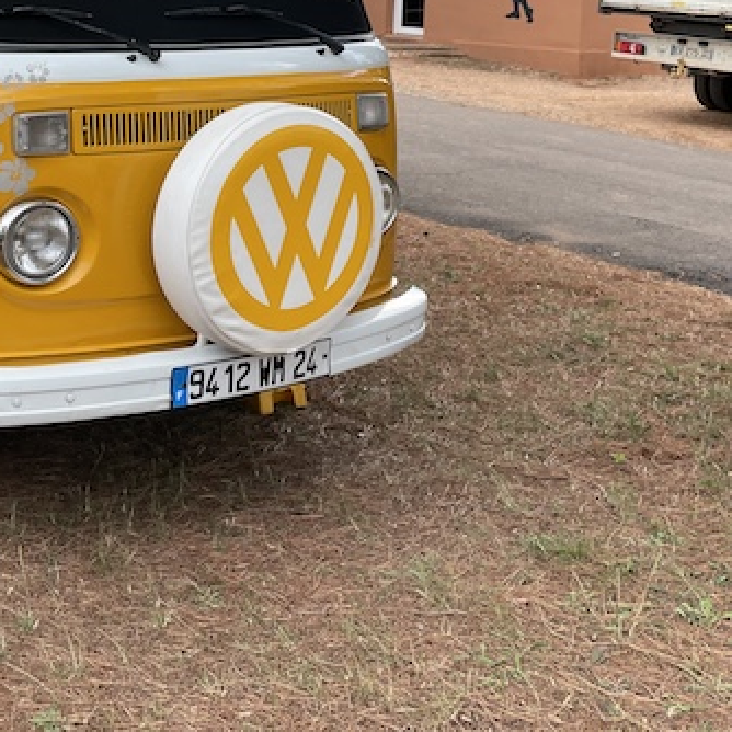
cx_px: 208
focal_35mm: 55
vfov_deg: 29.8
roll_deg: -3.2
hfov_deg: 30.7
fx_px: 1316
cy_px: 81
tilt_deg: -3.7
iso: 32
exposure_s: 1/213
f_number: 1.6
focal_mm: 4.2
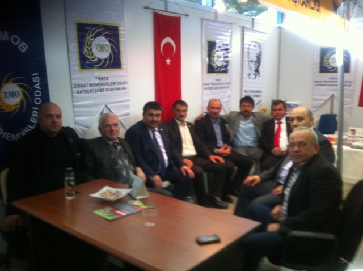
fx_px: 366
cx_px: 182
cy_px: 136
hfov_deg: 52.7
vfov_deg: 40.6
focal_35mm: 35
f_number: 2.8
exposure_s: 1/15
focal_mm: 3.85
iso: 160
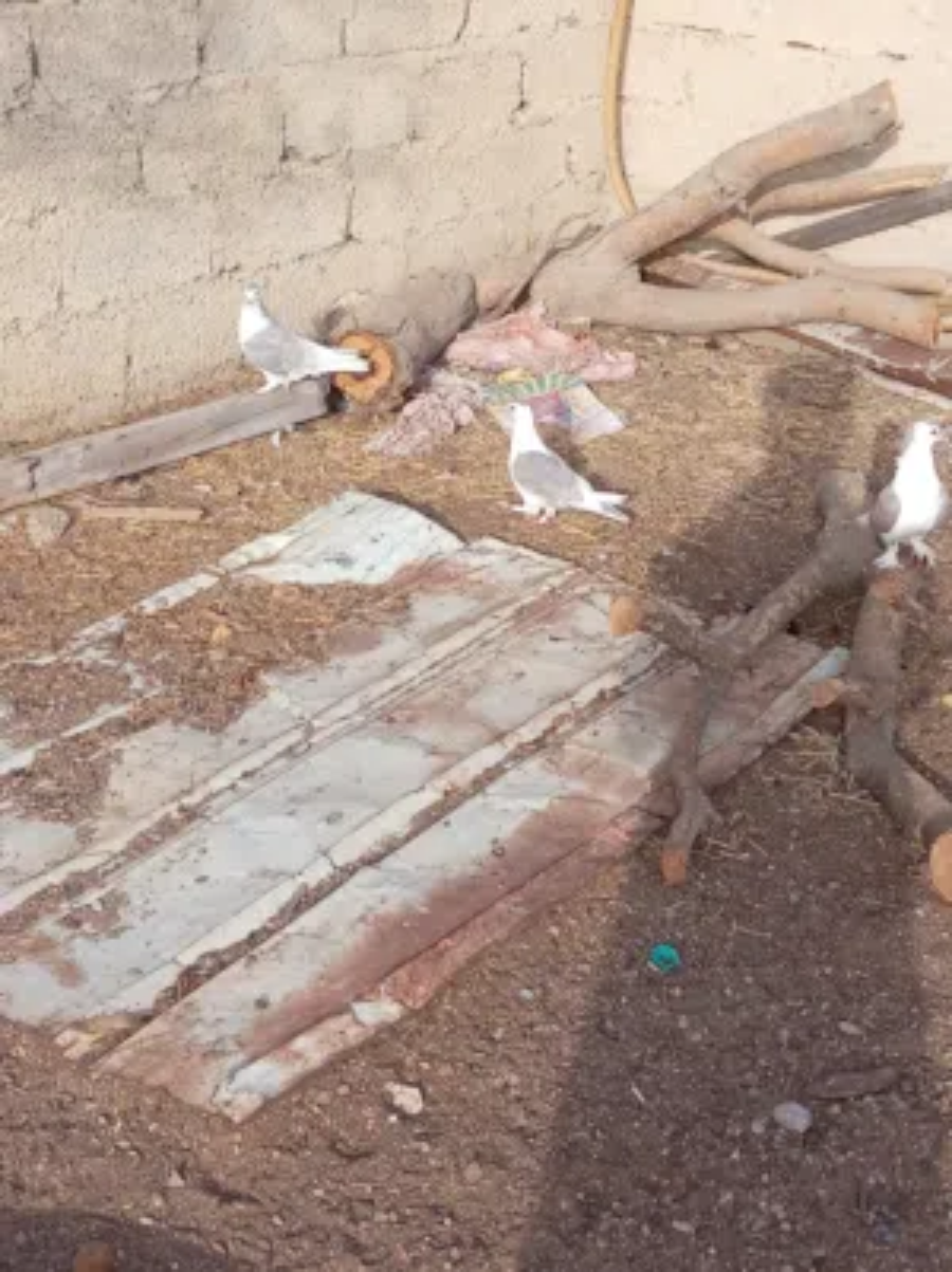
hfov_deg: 27.0
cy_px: 636
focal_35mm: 54
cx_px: 476
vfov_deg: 35.6
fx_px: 1983
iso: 100
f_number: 1.8
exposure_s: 1/354
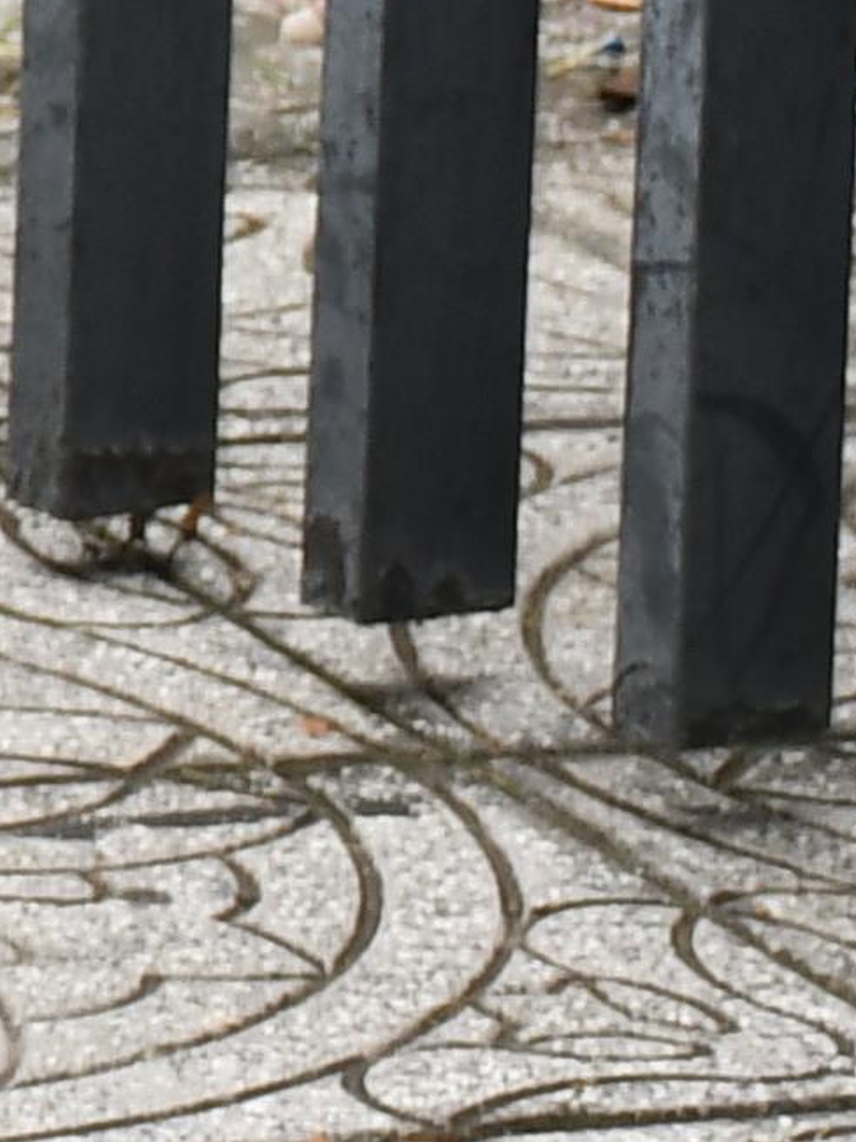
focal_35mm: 519
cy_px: -1901
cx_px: -2028
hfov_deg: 2.8
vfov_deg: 3.7
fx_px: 17123
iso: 200
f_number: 5.6
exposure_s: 1/125
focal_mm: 42
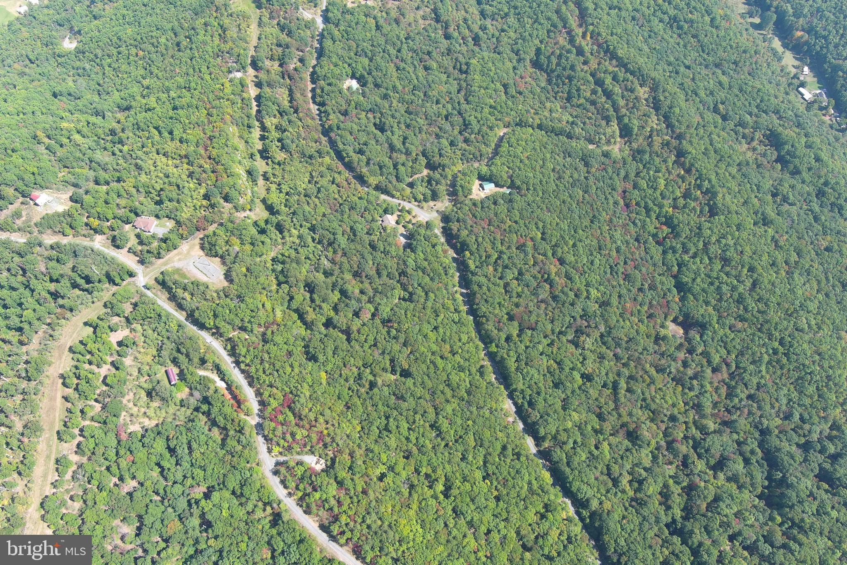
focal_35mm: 29
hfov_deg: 63.7
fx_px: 682
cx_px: 424
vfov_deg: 45.0
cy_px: 282
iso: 100
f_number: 2.8
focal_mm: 10.57
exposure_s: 1/376
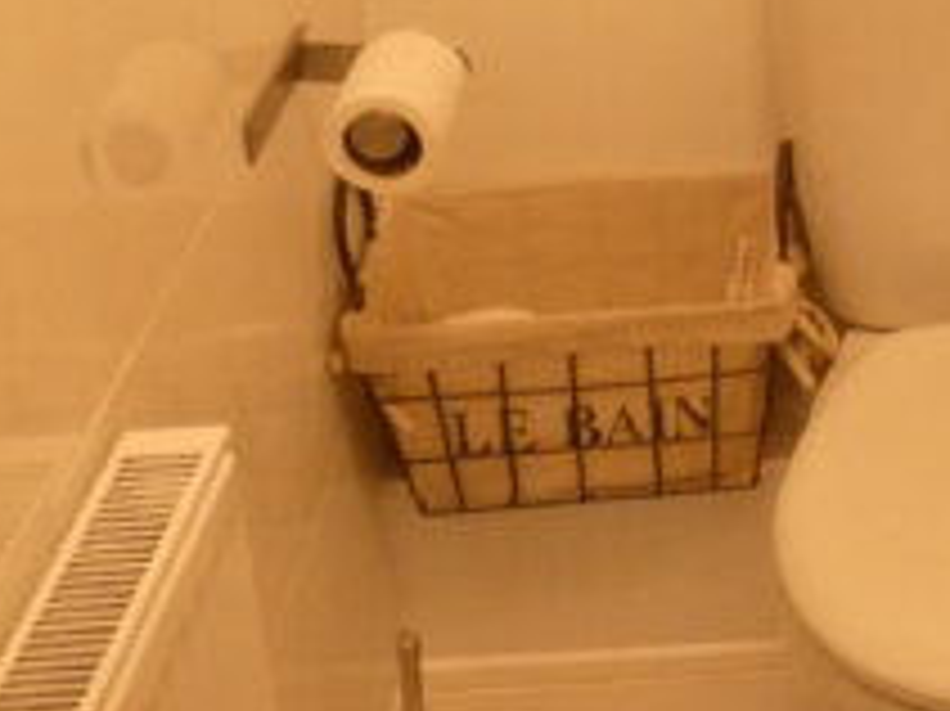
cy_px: 0
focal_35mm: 97
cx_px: 1369
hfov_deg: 18.3
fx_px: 2661
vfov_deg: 15.0
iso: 400
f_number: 2.8
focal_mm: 3.6
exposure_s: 1/60
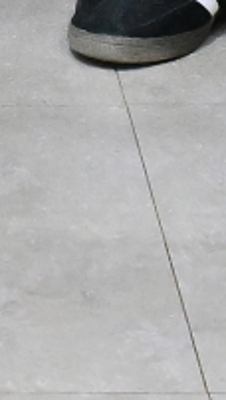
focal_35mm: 342
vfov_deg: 5.6
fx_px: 3637
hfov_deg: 3.5
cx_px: -285
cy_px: -1139
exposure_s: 1/200
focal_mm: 27.5
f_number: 4
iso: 3200
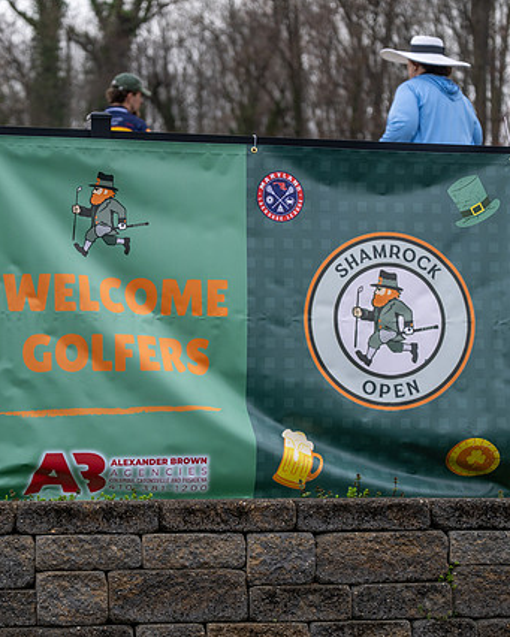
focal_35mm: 113
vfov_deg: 17.0
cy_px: 329
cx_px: 210
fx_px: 2131
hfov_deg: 13.6
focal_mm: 70
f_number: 2.8
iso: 250
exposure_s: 1/400
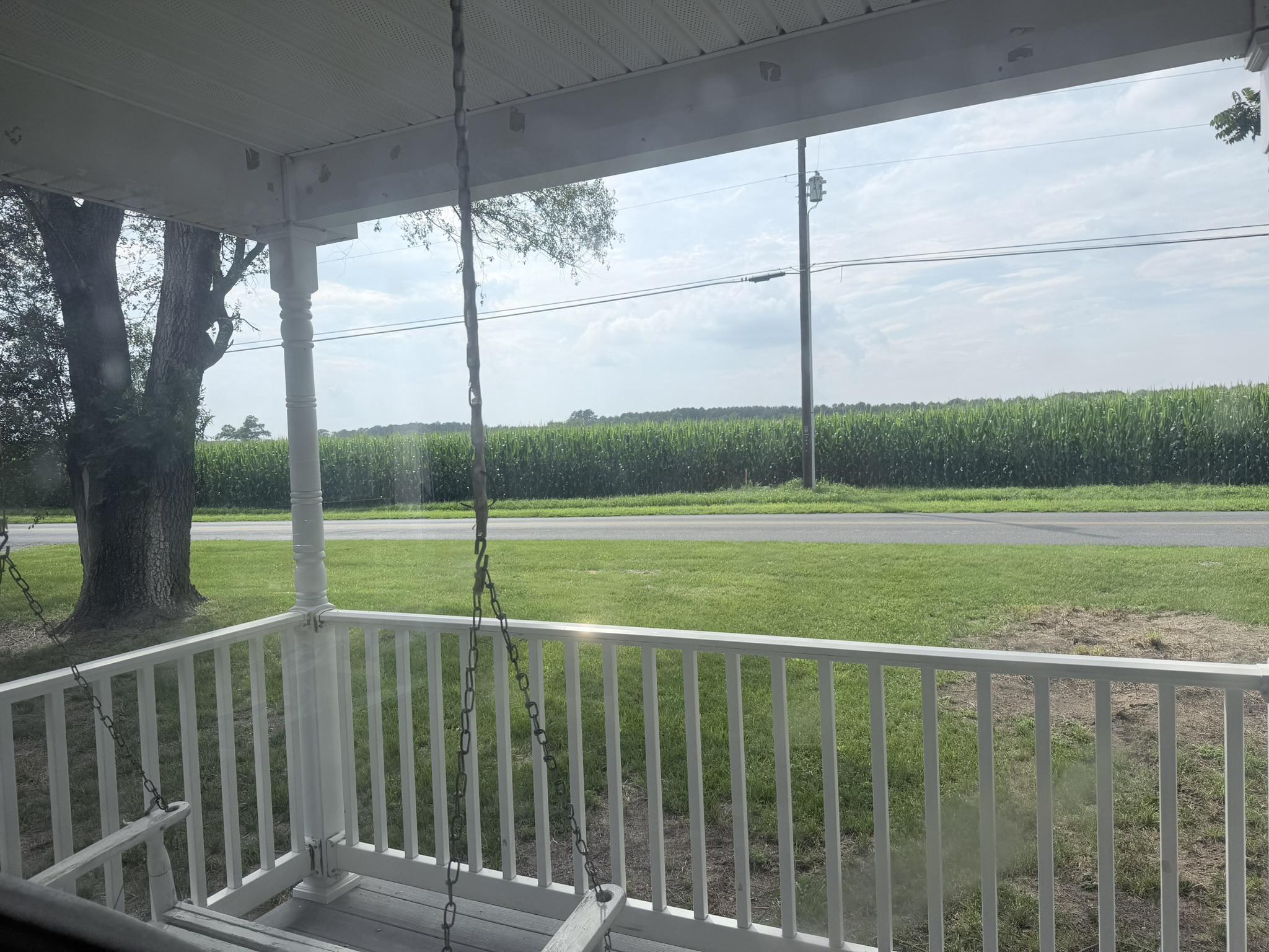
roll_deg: +2.6
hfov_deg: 71.6
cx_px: 634
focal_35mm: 24
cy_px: 476
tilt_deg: -2.0
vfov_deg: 56.8
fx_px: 880
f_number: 1.78
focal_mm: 6.76
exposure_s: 1/6173
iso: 80
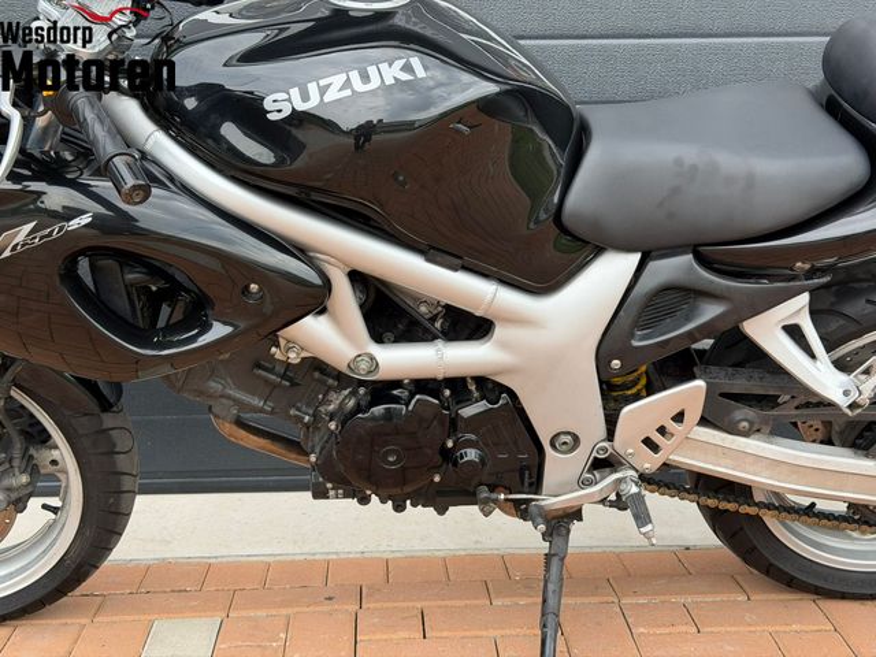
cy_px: 328
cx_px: 438
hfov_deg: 39.7
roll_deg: +0.6
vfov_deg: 30.3
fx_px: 1215
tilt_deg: -16.3
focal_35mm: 48
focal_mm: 6.76
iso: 80
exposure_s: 1/1027
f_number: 1.78
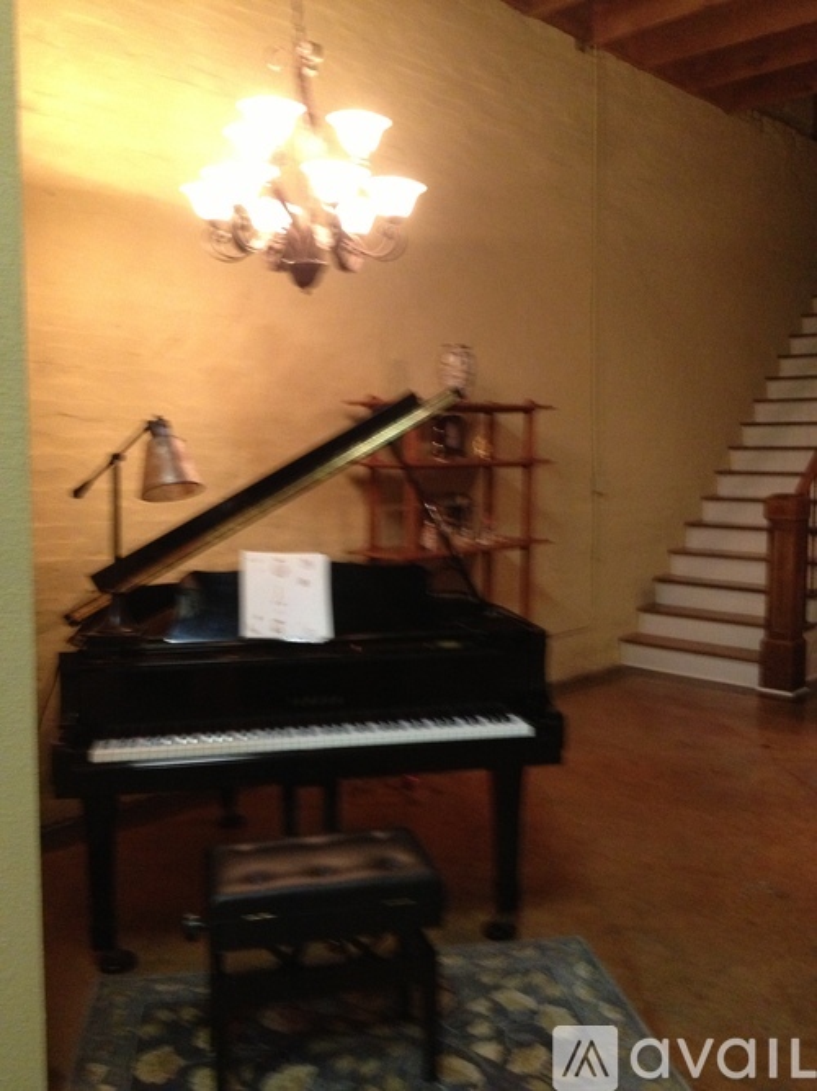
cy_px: 546
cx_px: 408
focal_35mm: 35
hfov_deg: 40.7
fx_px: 1102
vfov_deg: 52.6
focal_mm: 4.28
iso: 400
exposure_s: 1/20
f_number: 2.4
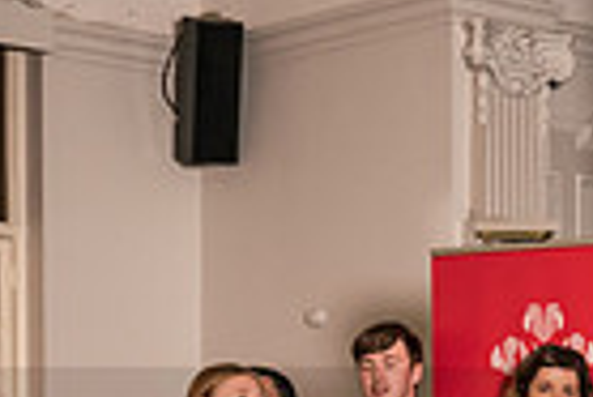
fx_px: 2506
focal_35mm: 152
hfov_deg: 12.8
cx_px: 871
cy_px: 646
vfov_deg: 8.8
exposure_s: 1/80
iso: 1250
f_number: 5.6
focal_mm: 30
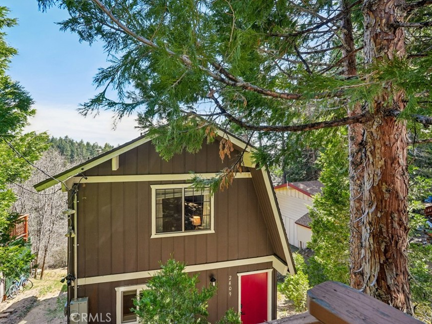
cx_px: 187
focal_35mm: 18
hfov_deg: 87.3
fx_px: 225
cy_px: 156
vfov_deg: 71.6
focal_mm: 16
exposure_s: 1/90
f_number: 8
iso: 400
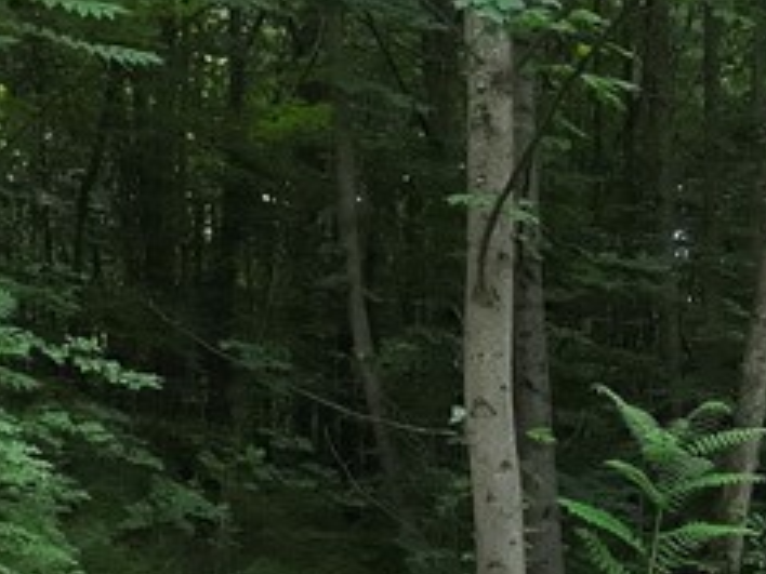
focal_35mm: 104
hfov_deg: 15.5
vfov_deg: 13.4
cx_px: 1490
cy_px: 856
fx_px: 2301
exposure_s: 1/500
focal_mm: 6.72
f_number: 1.7
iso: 160
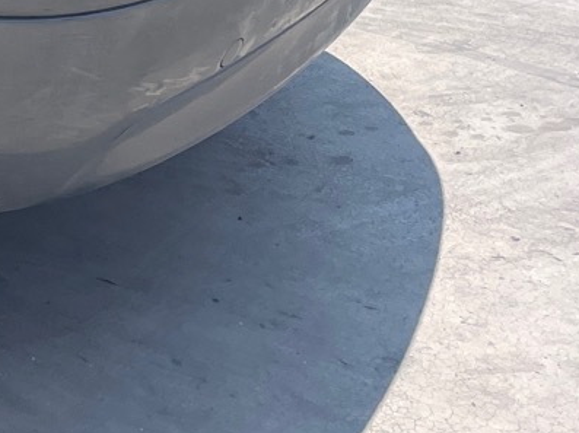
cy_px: -278
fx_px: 1972
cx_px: -493
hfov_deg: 14.5
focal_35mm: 118
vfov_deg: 11.8
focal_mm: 4.2
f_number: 1.6
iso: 32
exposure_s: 1/1795
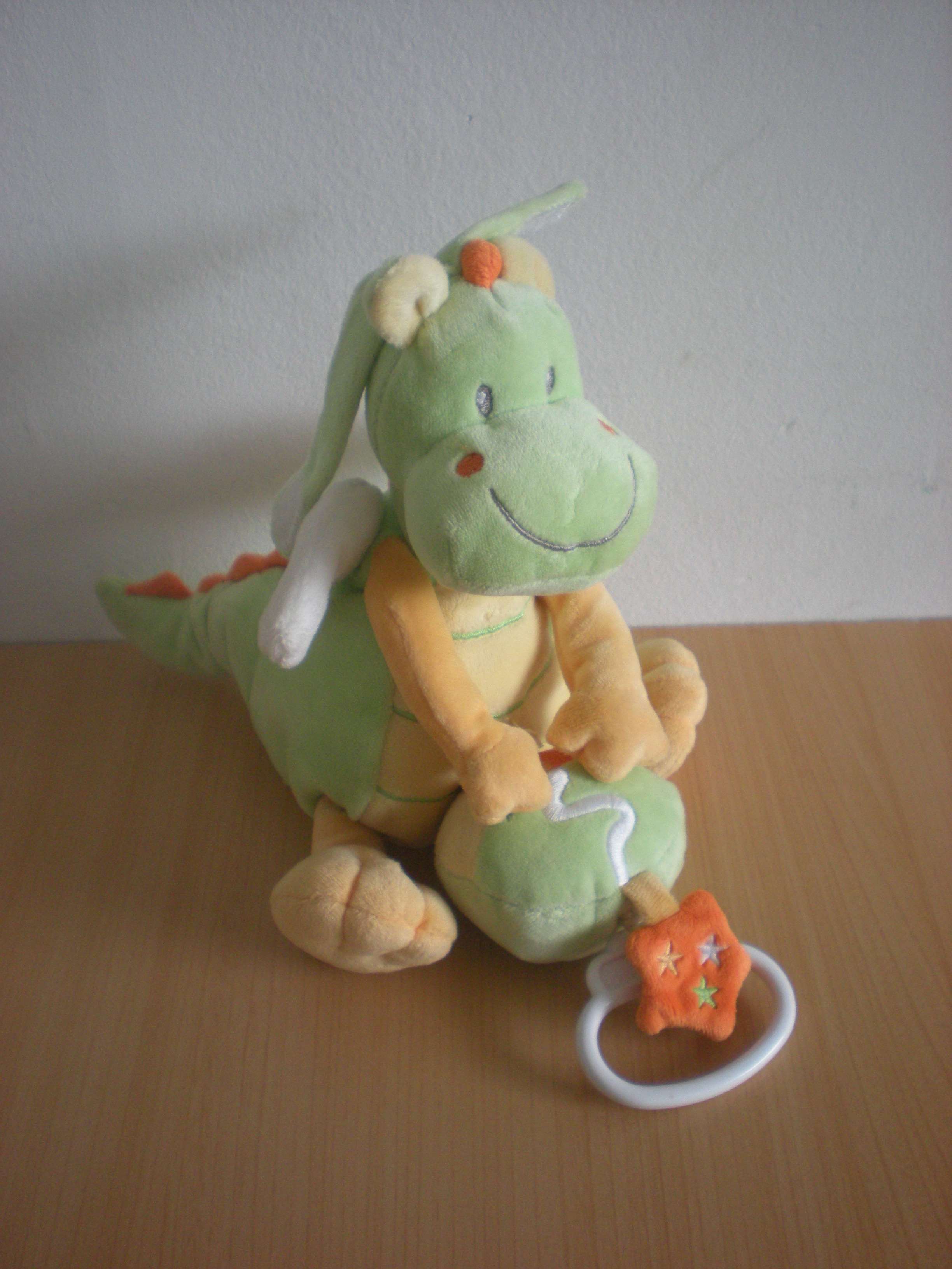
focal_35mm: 38
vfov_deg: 49.0
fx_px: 1393
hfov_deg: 37.7
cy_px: 634
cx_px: 476
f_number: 3.1
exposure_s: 1/18
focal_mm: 6.3
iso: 200
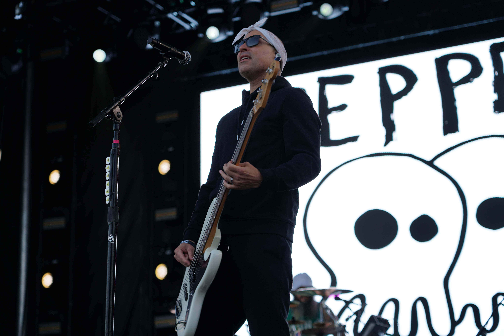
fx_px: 1190
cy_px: 168
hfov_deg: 23.9
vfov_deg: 16.1
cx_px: 252
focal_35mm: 85
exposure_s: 1/100
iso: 100
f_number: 4.5
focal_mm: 85
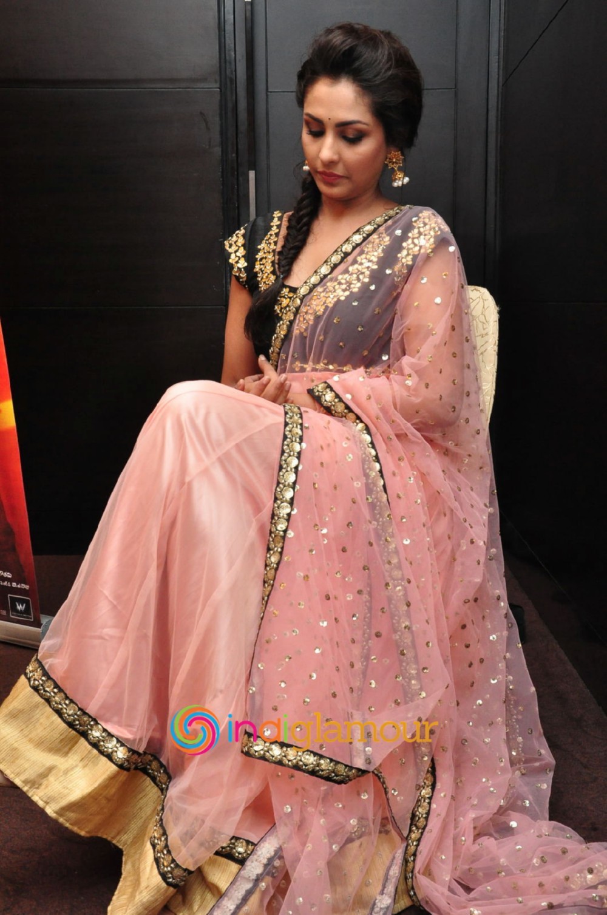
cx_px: 304
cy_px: 458
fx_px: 1218
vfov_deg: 41.2
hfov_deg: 28.0
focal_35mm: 48
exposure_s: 1/125
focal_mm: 32
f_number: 8
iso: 1600
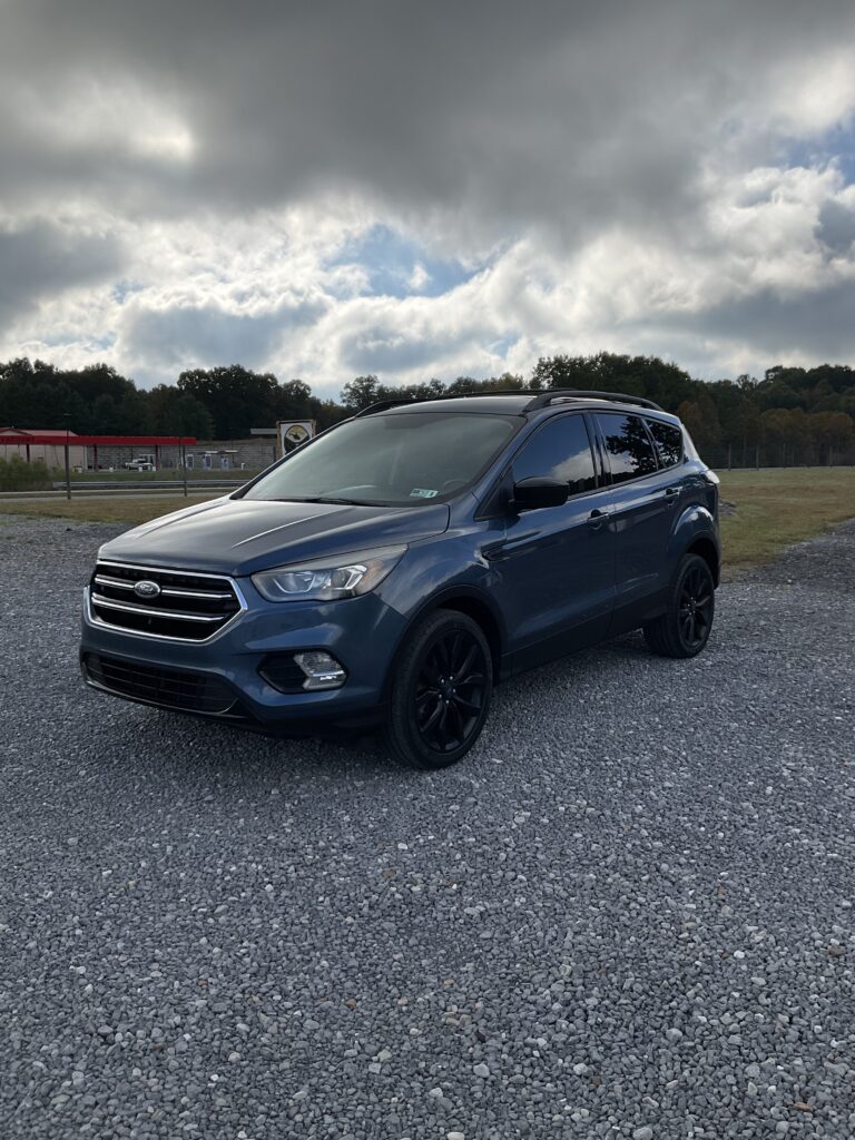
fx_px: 955
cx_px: 428
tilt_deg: -6.8
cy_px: 570
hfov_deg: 48.2
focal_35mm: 29
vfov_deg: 61.7
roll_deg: +1.1
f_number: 1.8
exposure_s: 1/2667
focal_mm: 3
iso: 16
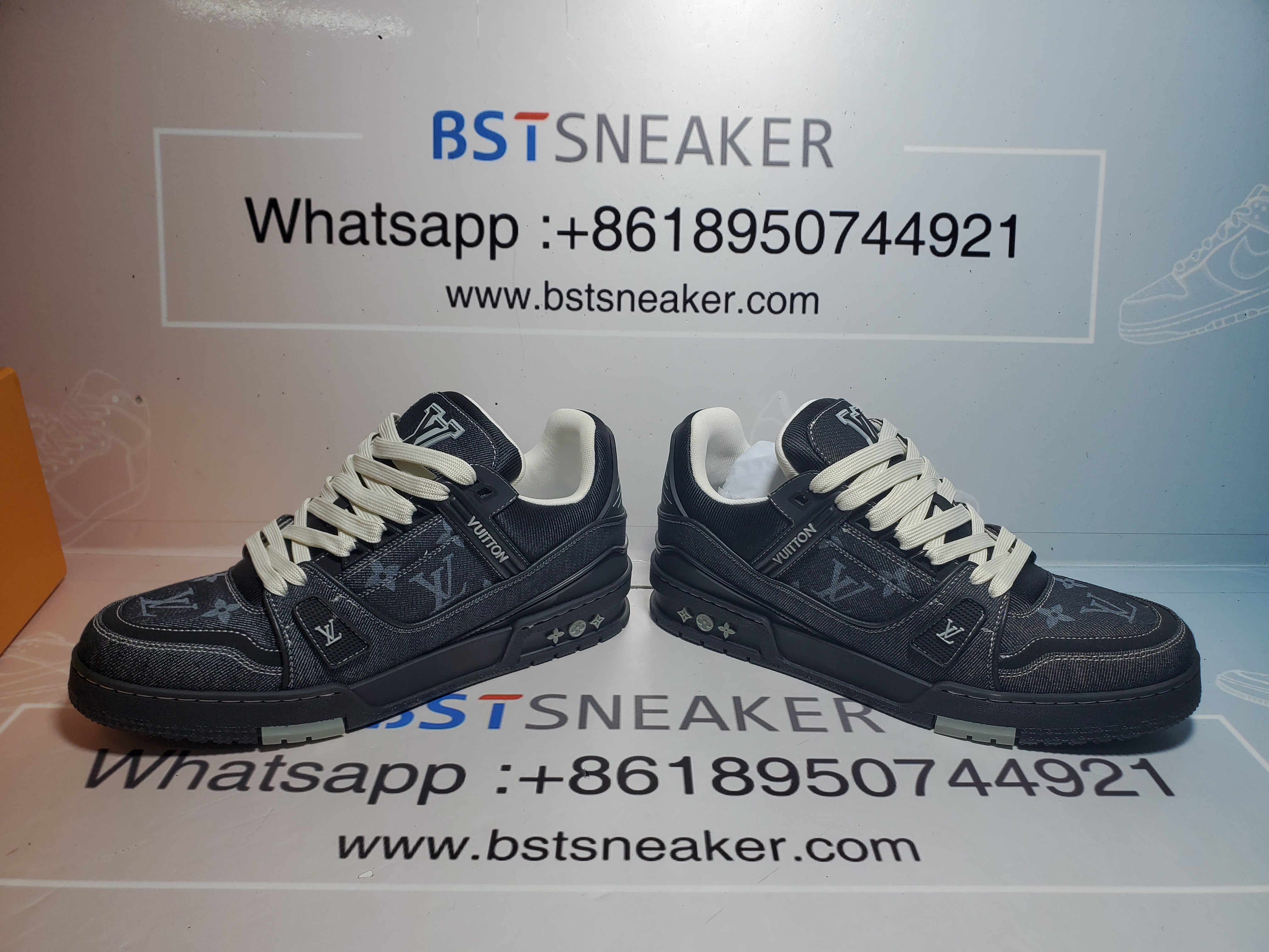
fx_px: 953
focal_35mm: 26
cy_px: 476
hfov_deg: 67.3
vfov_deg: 53.1
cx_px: 634
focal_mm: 4.3
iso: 50
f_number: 2.4
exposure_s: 1/340
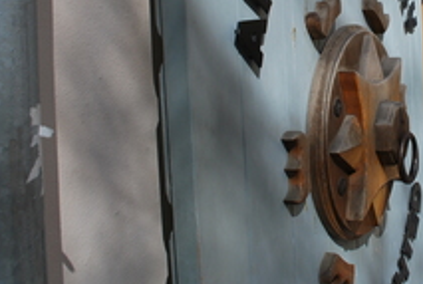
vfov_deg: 23.1
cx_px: 361
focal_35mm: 57
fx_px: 671
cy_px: 12
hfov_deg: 33.5
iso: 100
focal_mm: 18
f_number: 8
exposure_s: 1/250
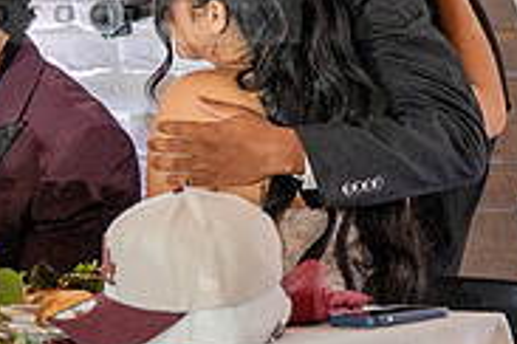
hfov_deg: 6.0
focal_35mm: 342
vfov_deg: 4.0
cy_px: 71
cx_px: 15
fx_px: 4911
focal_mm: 91
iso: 1600
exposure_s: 1/320
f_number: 2.8
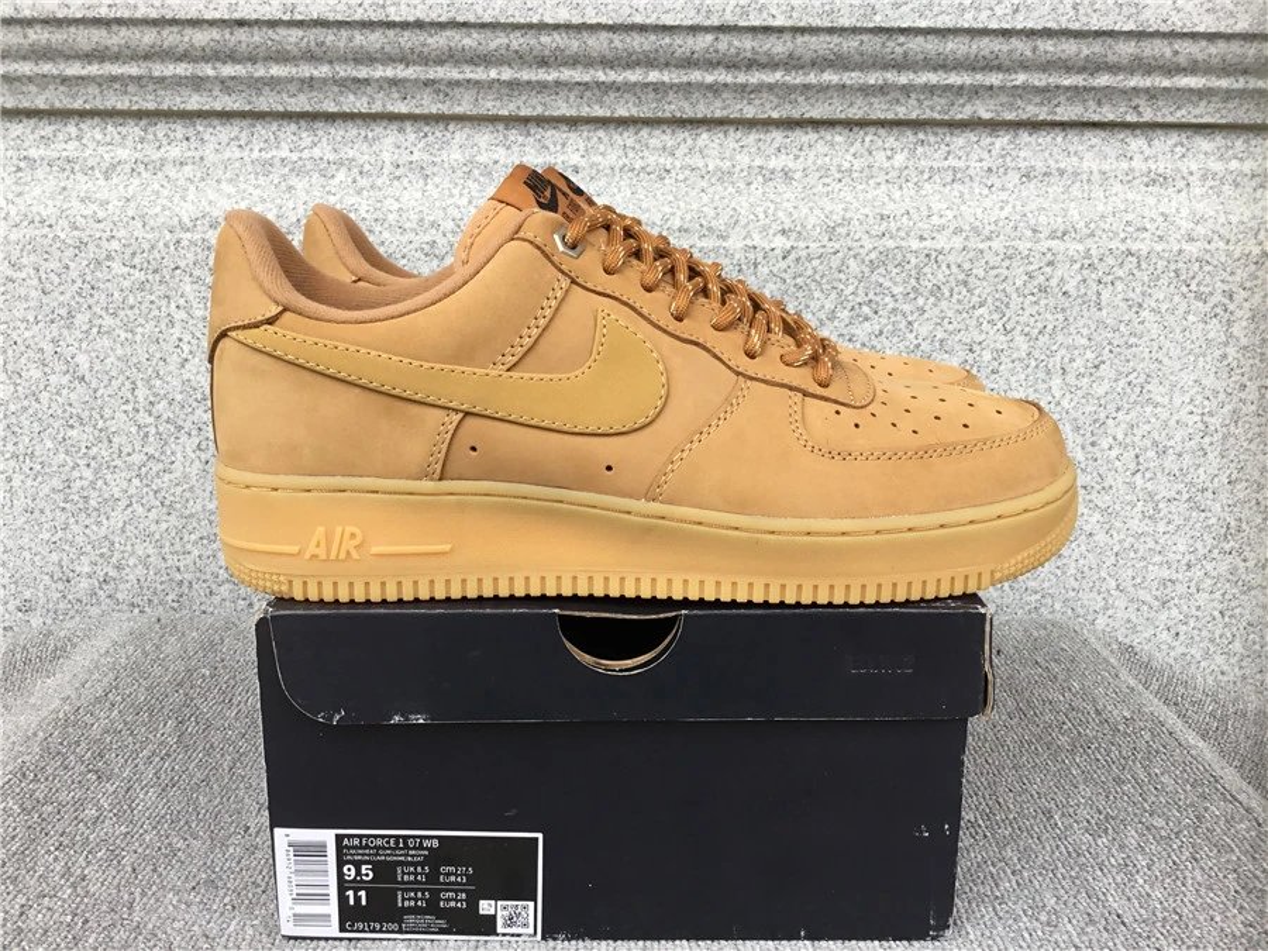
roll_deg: -0.3
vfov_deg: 45.4
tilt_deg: -12.8
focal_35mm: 31
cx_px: 634
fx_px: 1136
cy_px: 476
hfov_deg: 58.4
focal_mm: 3.3
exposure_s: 1/137
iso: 25
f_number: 2.4
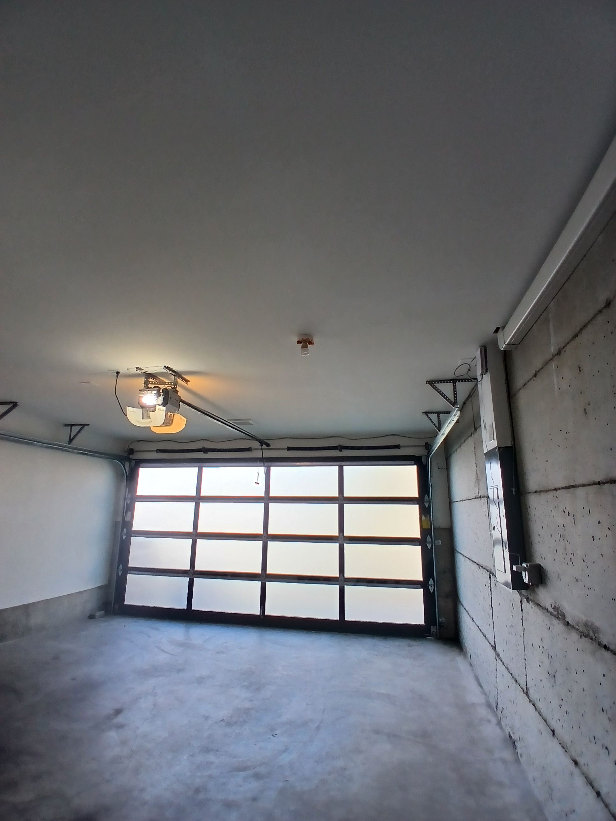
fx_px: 403
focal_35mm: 17
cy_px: 410
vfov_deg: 91.0
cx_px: 308
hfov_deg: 74.7
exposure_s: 1/60
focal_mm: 1.4
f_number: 2.2
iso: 64
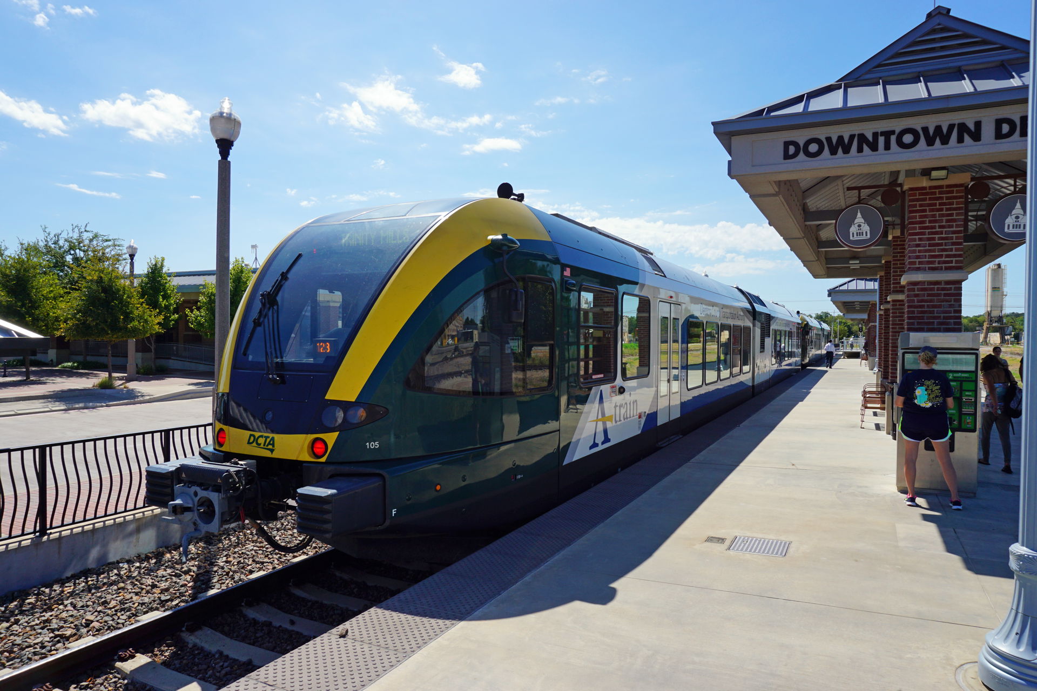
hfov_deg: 73.7
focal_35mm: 24
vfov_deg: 53.1
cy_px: 346
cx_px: 518
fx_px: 691
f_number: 11
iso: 100
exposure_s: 1/200
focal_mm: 16
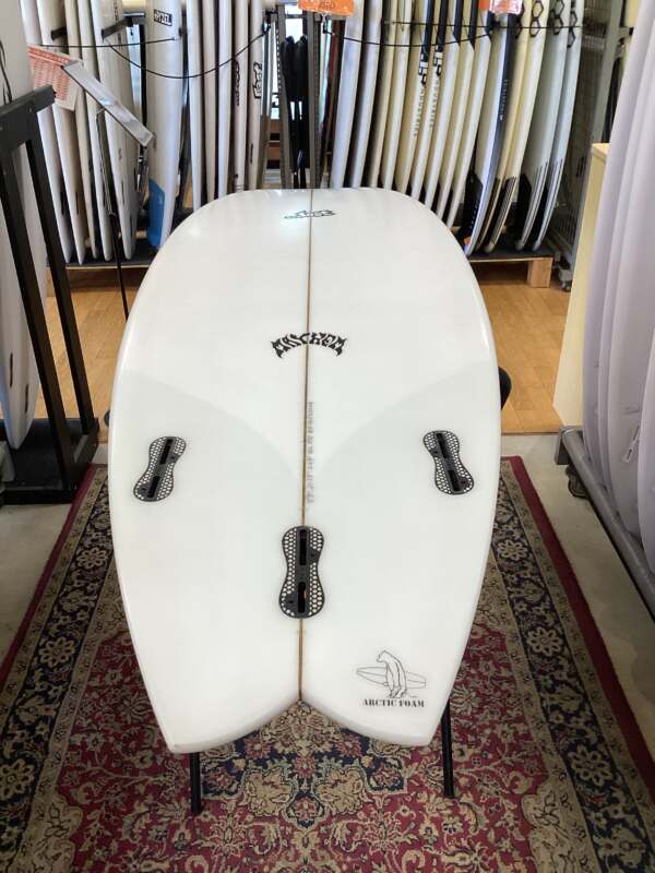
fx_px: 782
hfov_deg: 45.4
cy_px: 436
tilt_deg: -30.2
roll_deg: -1.4
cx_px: 328
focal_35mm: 31
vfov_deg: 58.4
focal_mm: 3.3
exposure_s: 1/100
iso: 80
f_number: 2.4
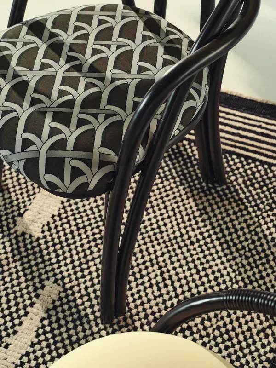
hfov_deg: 23.3
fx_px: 670
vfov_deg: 30.7
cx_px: 138
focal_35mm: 63
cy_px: 184
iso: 640
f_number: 8
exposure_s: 1/6
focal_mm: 80
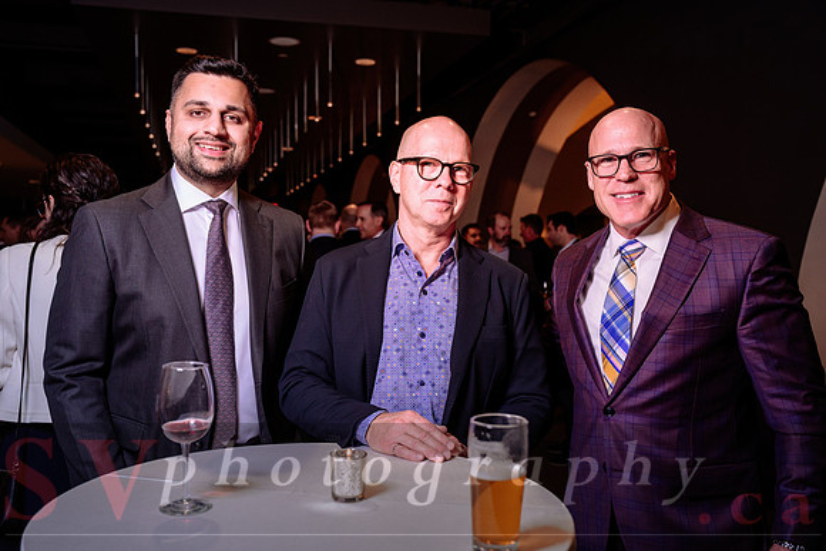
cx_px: 413
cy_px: 276
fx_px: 803
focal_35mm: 35
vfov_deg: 37.9
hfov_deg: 54.4
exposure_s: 1/100
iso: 800
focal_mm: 35
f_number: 4
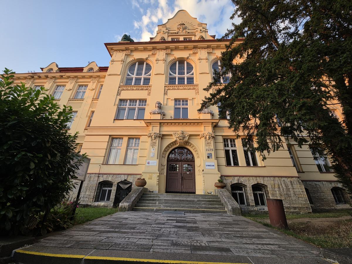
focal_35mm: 13
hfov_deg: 106.2
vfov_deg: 89.9
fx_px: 132
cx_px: 176
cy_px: 132
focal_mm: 2.2
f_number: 1.9
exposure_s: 1/120
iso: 20
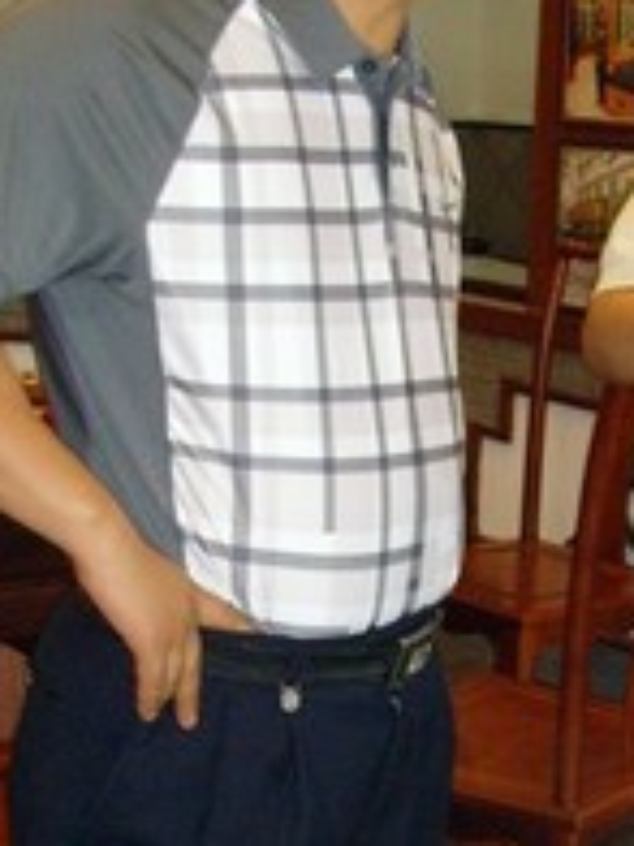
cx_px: 518
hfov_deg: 15.8
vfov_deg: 21.0
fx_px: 2271
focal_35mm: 93
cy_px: 555
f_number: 3.5
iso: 240
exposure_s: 1/45
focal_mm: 6.6
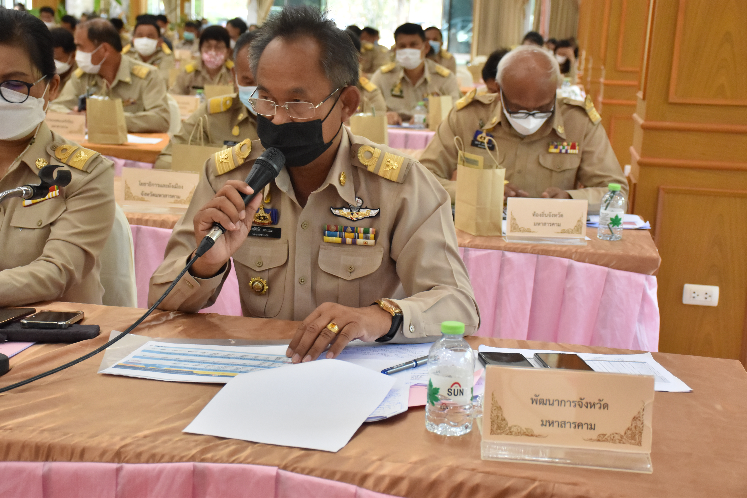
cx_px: 374
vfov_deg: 22.6
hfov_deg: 33.4
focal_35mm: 60
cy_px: 249
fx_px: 1245
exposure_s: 1/200
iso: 1600
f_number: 5.6
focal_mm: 40
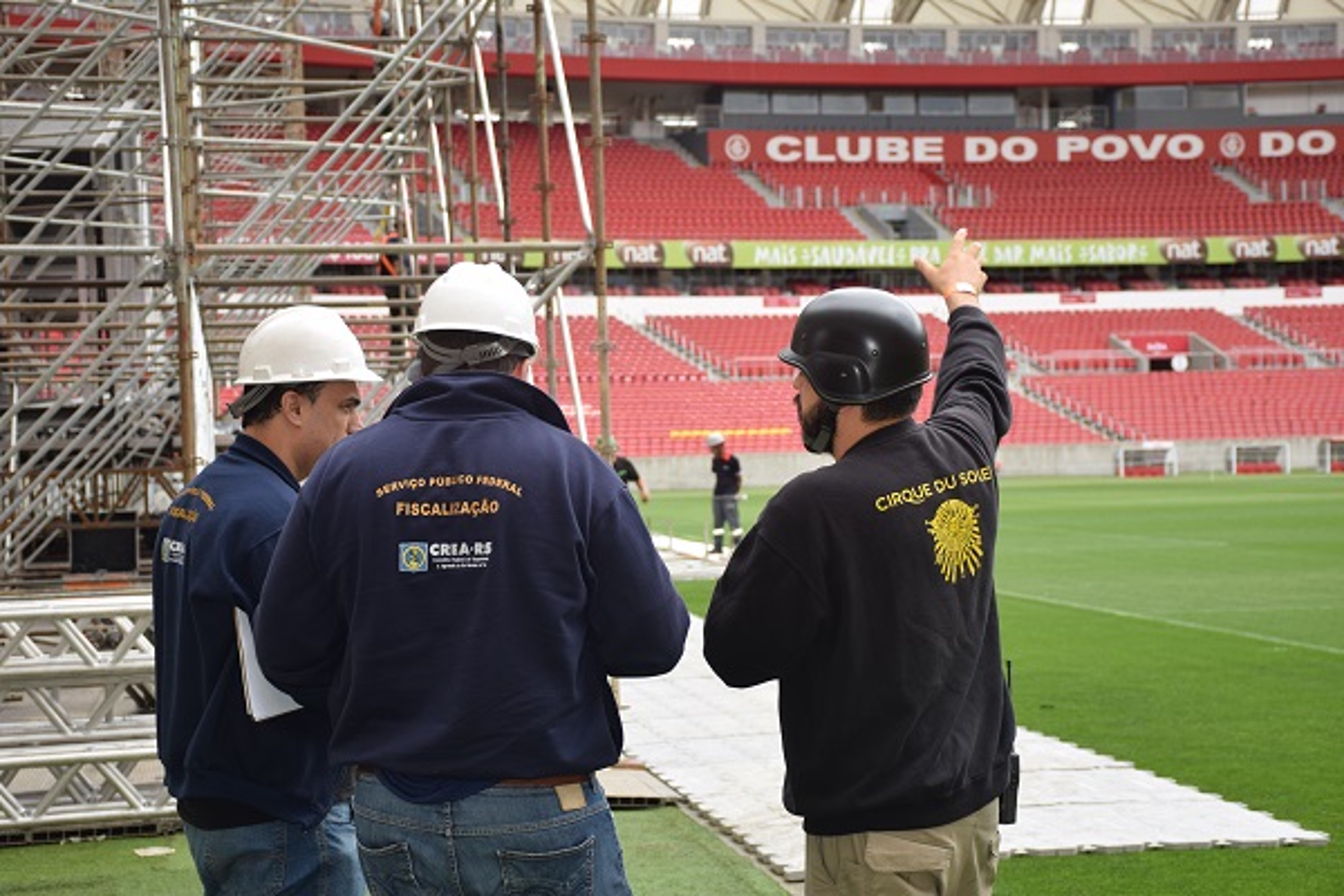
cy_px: 448
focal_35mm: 68
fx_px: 2520
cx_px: 672
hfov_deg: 29.9
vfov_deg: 20.2
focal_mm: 45
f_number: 5.6
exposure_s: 1/125
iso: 100
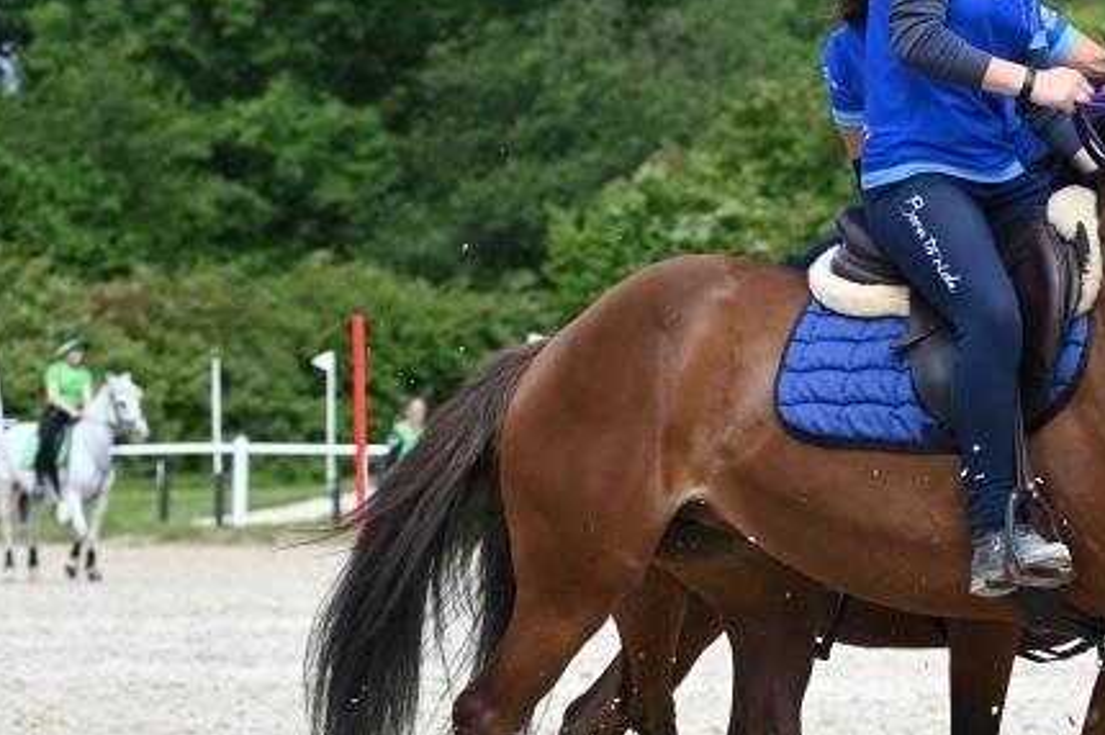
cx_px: 930
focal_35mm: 186
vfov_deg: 7.4
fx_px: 5705
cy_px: 414
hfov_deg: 11.0
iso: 400
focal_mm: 100
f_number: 5.6
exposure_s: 1/1250
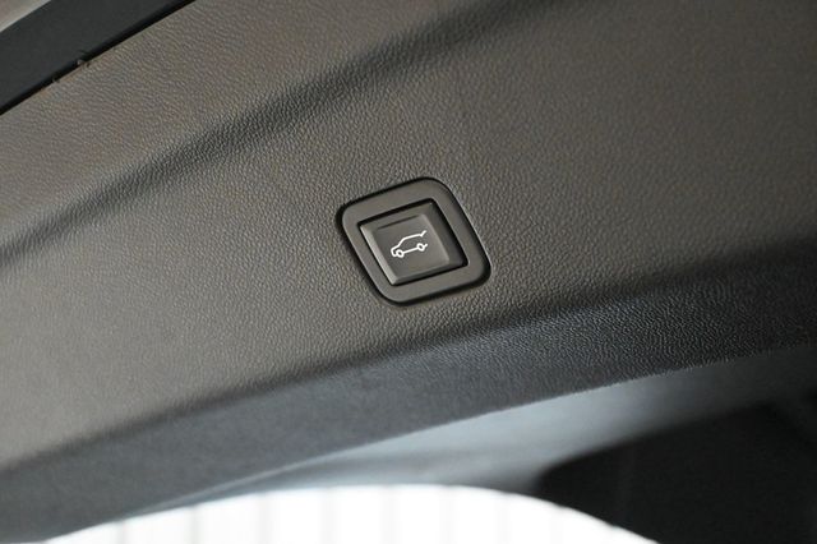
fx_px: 1395
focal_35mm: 62
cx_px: 408
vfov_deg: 22.1
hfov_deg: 32.6
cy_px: 272
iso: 12800
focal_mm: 41
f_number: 5.6
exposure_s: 1/40
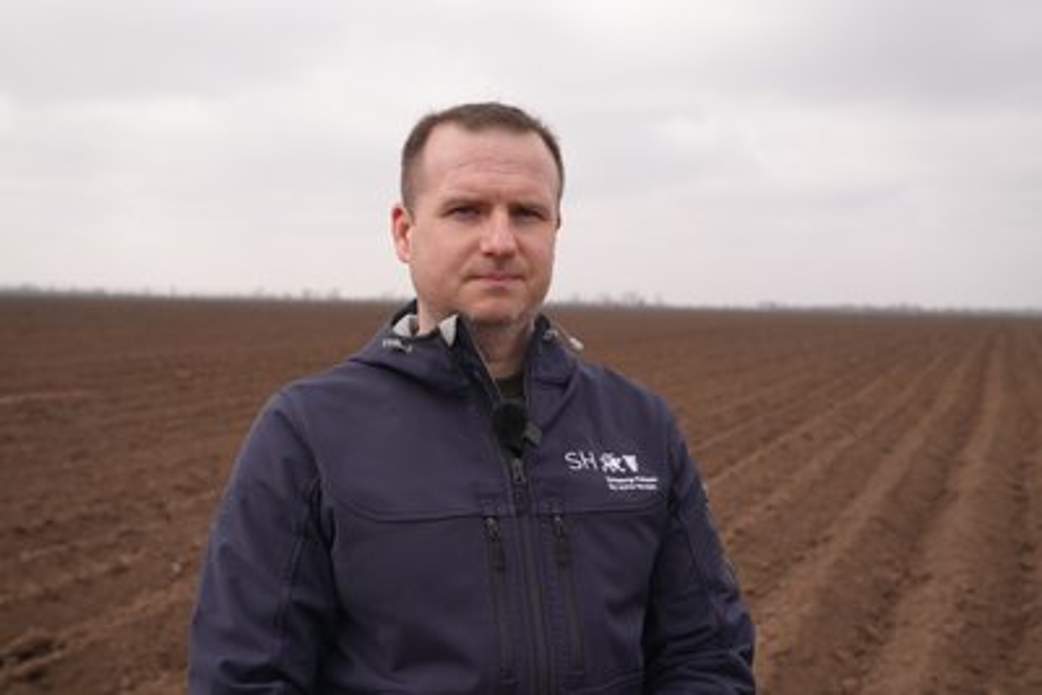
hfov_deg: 57.2
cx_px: 521
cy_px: 348
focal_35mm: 33
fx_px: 955
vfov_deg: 40.0
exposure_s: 1/400
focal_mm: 33
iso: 80
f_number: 4.5
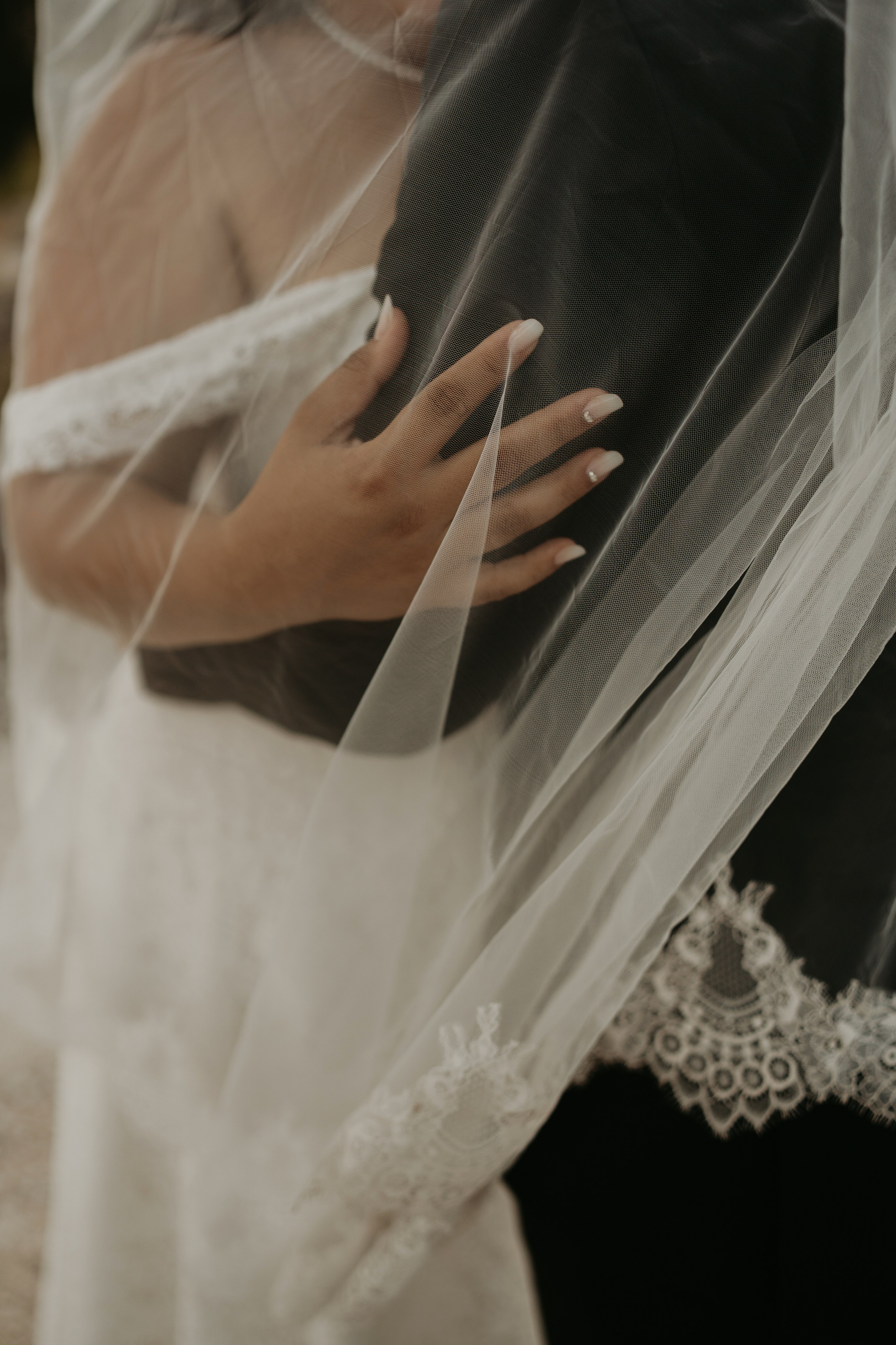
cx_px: 448
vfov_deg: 54.4
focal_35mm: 35
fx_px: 1307
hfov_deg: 37.9
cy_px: 672
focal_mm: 35
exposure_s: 1/1600
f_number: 1.8
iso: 125
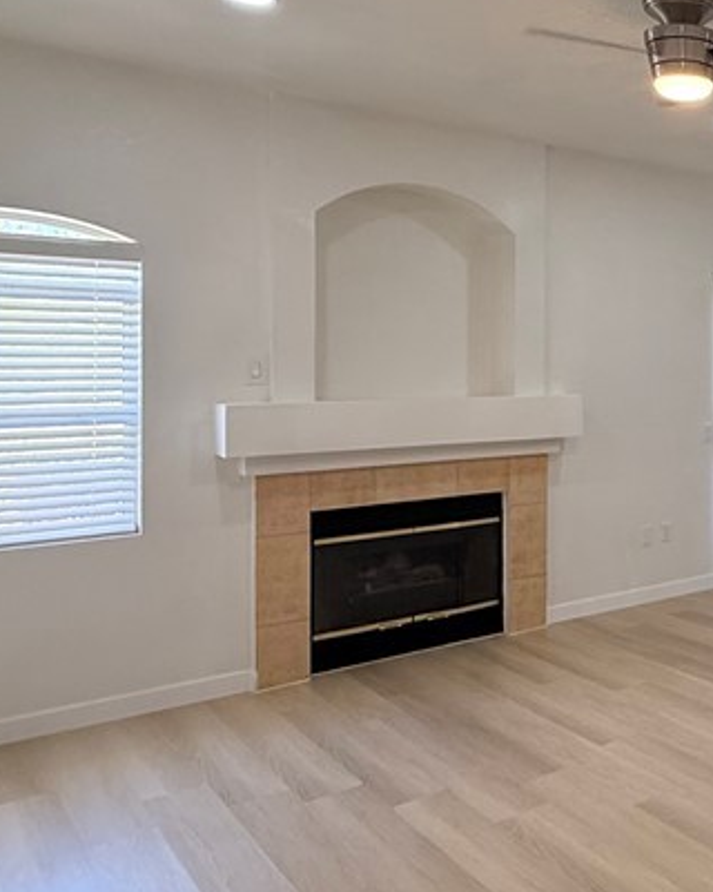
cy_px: 361
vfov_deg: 51.2
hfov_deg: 33.5
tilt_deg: +0.9
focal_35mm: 35
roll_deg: +0.0
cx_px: 876
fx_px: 923
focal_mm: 2.22
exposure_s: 1/120
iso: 160
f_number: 2.2
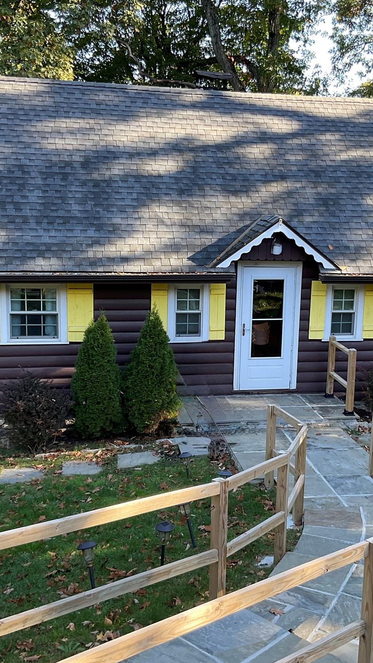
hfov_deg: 27.6
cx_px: 234
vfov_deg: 47.4
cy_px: 329
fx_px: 756
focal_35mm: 43
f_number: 1.8
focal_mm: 3
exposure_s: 1/122
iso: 32
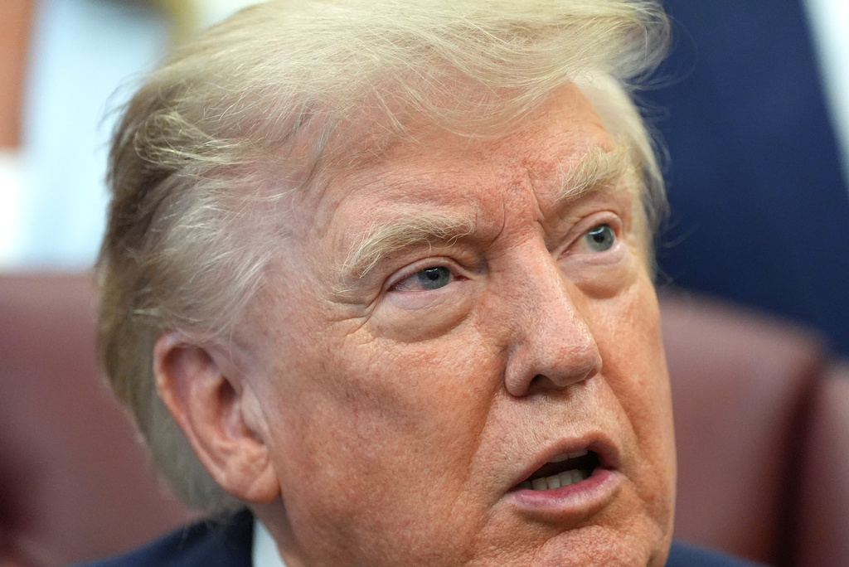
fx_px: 7079
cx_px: 424
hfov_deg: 6.9
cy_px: 284
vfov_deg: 4.6
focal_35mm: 300
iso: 4000
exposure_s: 1/400
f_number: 2.8
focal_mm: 200
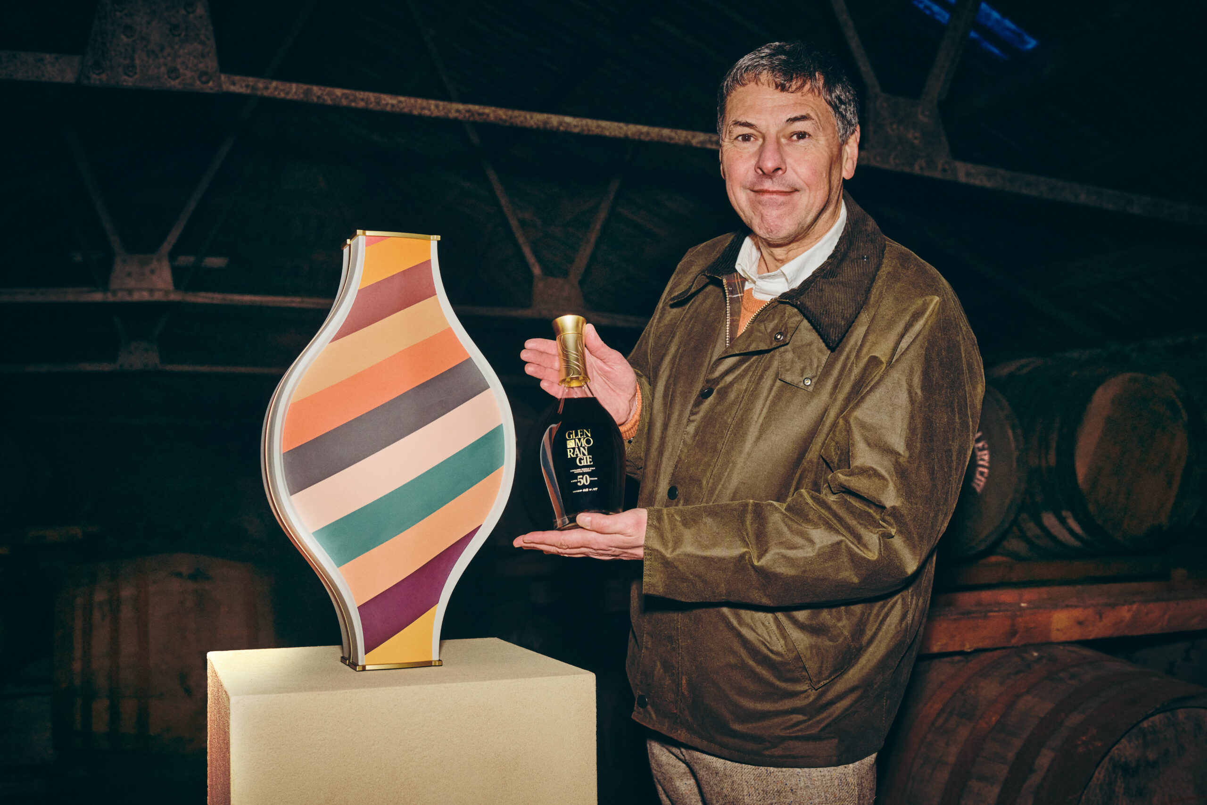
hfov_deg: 54.4
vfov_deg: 37.9
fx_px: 1173
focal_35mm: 35
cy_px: 402
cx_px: 604
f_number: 5.6
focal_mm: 35
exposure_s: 1/80
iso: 800
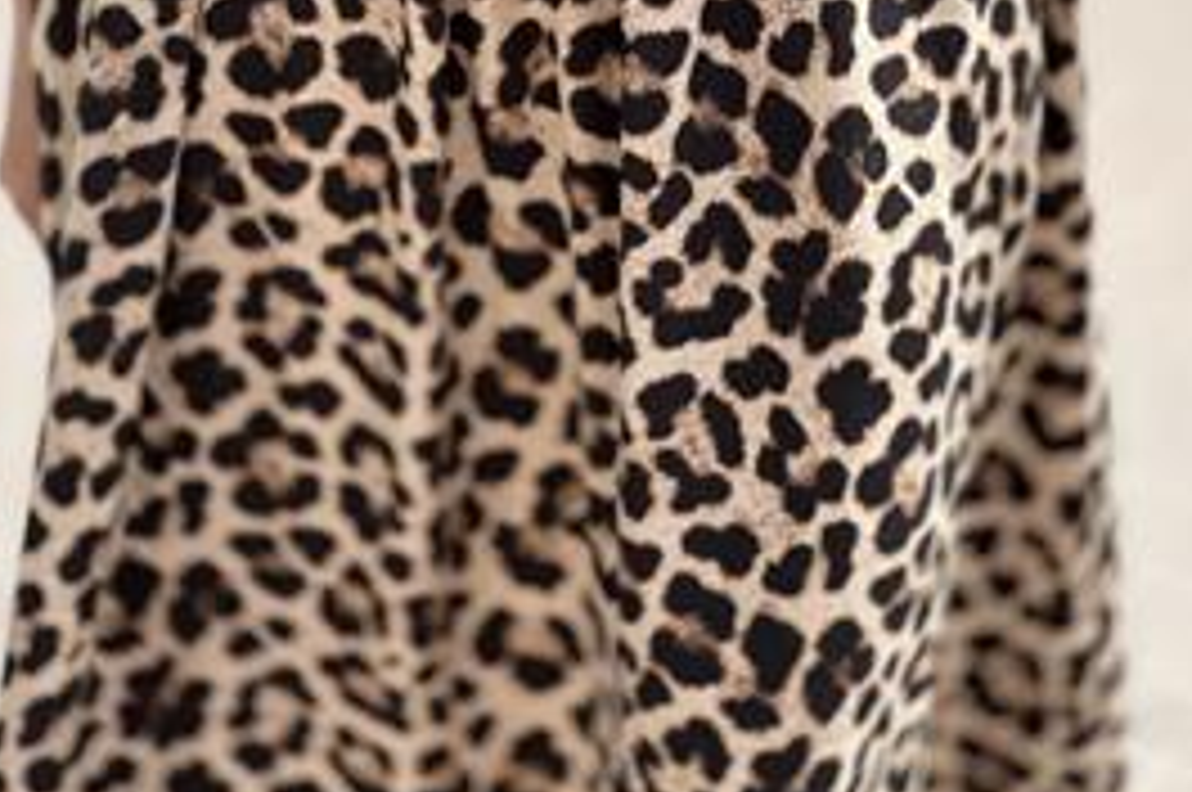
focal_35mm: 125
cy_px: 43
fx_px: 4134
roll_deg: +1.4
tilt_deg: -21.1
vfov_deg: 10.9
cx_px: 553
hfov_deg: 16.4
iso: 25
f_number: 2.8
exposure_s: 1/239
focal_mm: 9
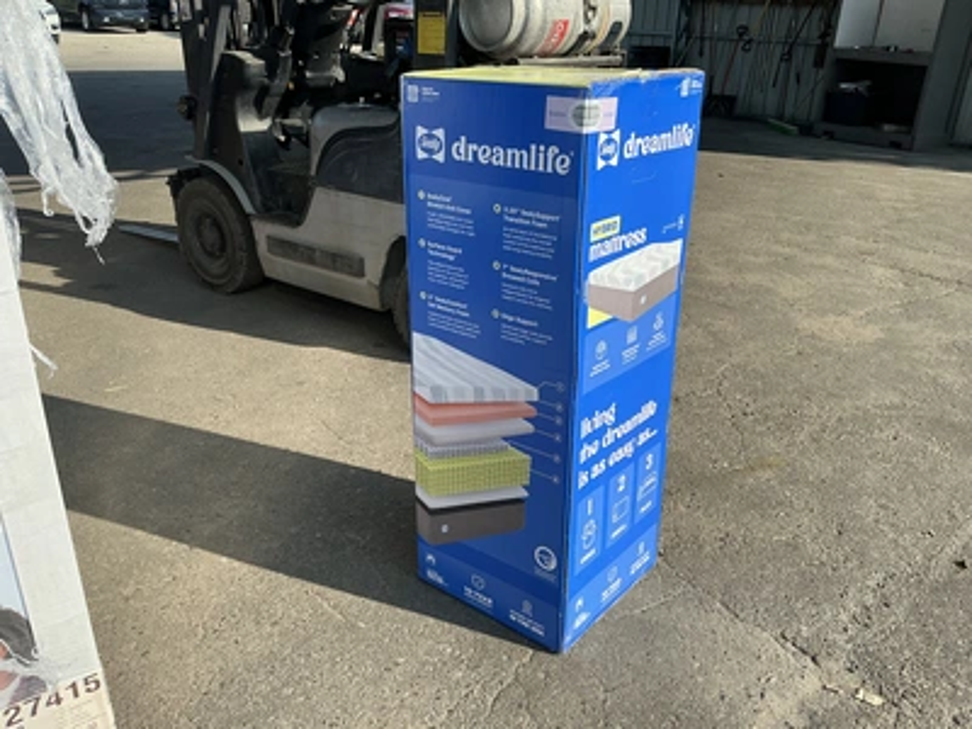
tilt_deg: -21.8
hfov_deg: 63.4
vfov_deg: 49.7
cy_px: 364
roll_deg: -2.1
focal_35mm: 28
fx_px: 786
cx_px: 486
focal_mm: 3
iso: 25
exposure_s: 1/1035
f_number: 1.8
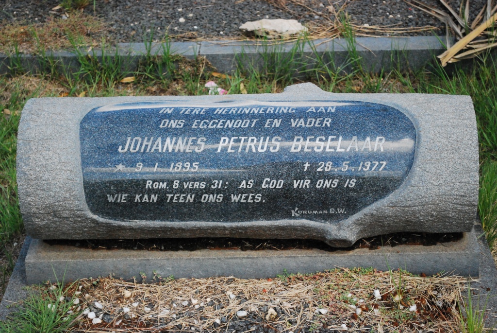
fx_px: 1140
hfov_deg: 24.6
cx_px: 248
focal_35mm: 82
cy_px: 166
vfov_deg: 16.6
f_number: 5.6
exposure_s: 1/1600
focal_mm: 55
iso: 1600
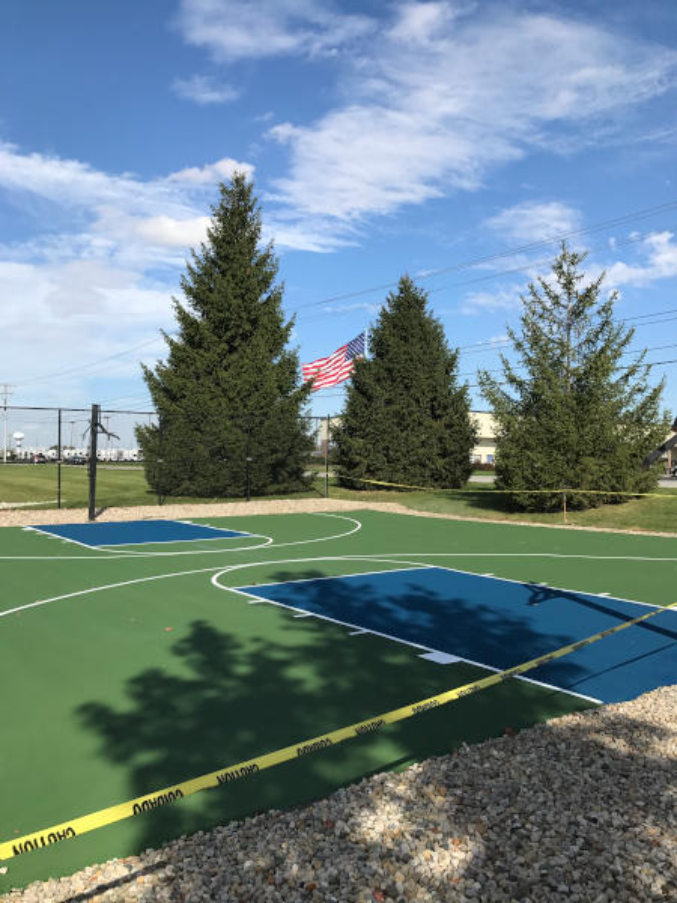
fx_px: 730
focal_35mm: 28
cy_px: 452
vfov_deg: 63.4
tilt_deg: +0.6
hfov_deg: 49.7
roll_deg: -1.4
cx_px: 338
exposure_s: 1/2519
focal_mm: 3.99
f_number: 1.8
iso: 20
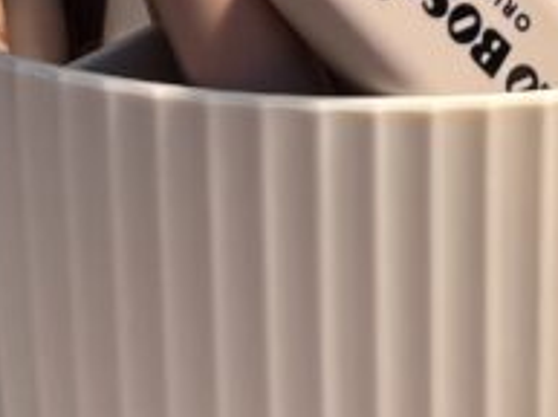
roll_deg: -0.6
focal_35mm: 135
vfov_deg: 10.6
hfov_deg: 14.0
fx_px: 2172
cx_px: 763
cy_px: -203
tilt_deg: -16.2
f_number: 1.5
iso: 32
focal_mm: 5.7
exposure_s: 1/120
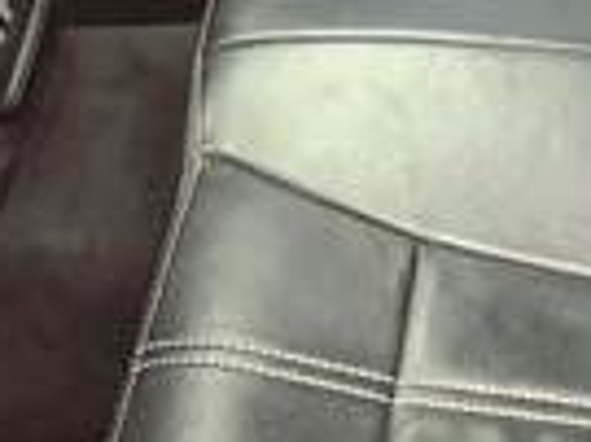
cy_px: 621
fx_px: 1569
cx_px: 534
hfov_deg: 20.9
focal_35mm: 92
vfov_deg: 15.1
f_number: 2.4
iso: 125
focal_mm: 3.3
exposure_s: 1/50
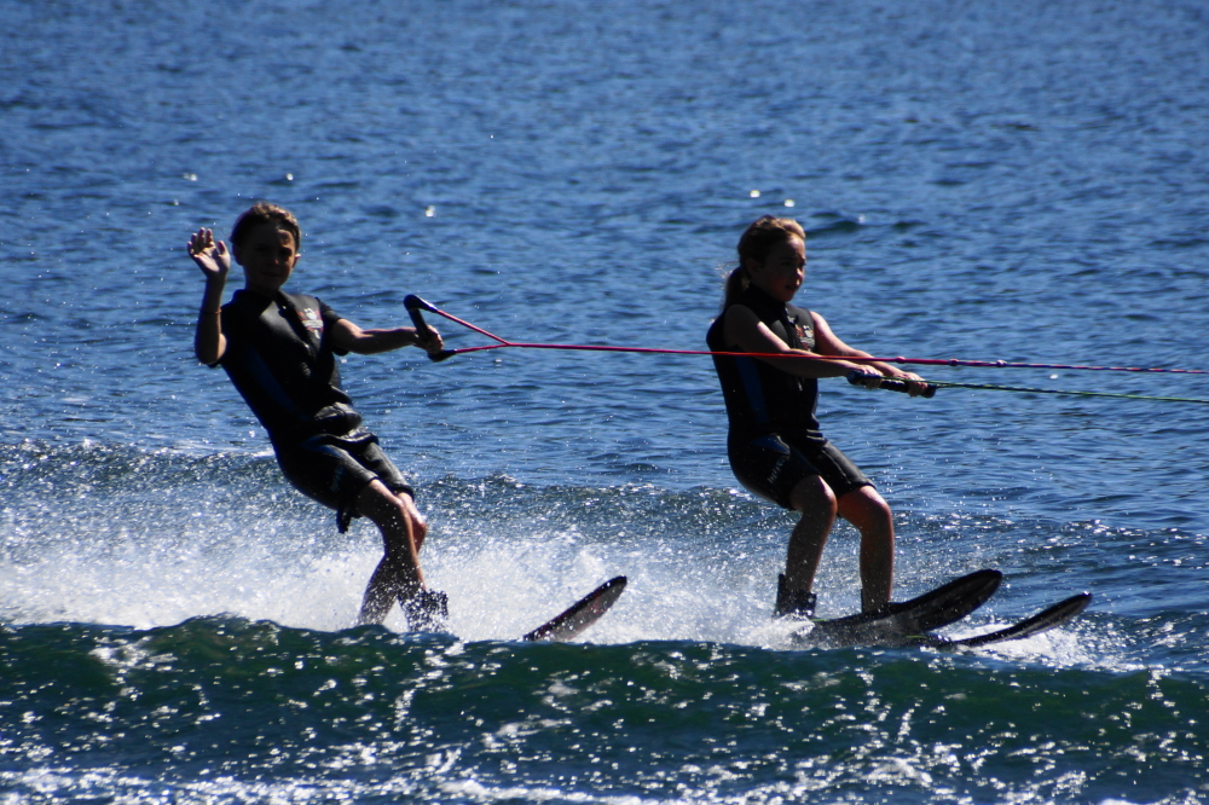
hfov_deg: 5.5
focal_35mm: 375
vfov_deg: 3.7
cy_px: 402
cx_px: 604
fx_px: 12589
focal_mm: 250
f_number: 6.3
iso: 160
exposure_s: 1/400
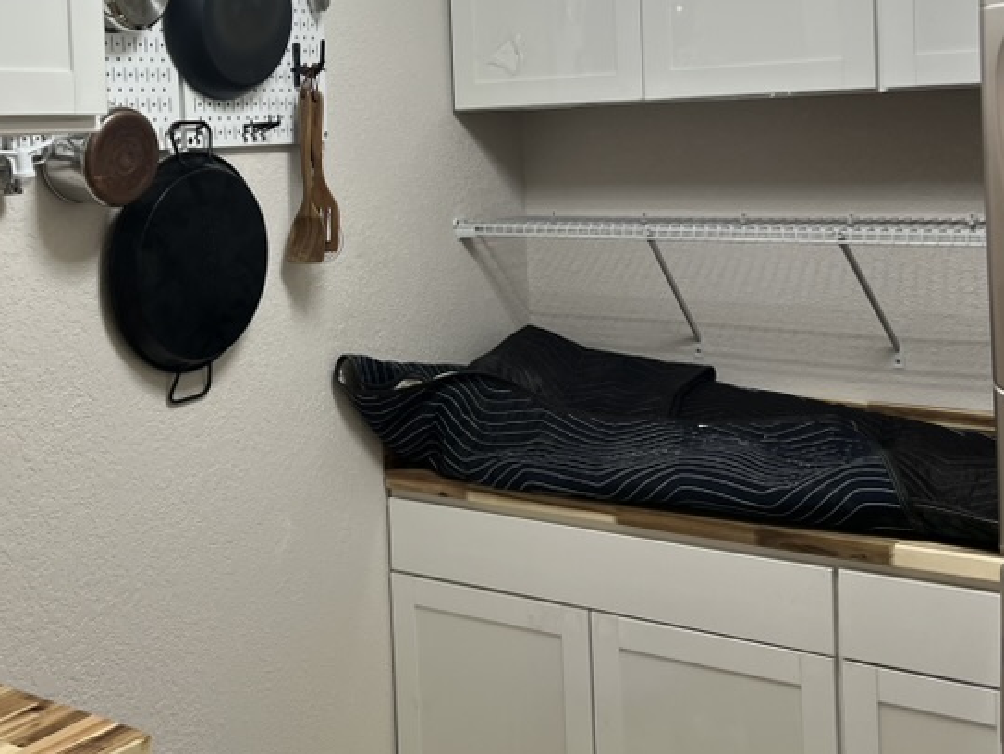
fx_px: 1422
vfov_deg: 29.2
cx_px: 320
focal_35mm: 49
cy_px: 174
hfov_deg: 38.4
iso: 80
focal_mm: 5.7
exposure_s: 1/60
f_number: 1.5
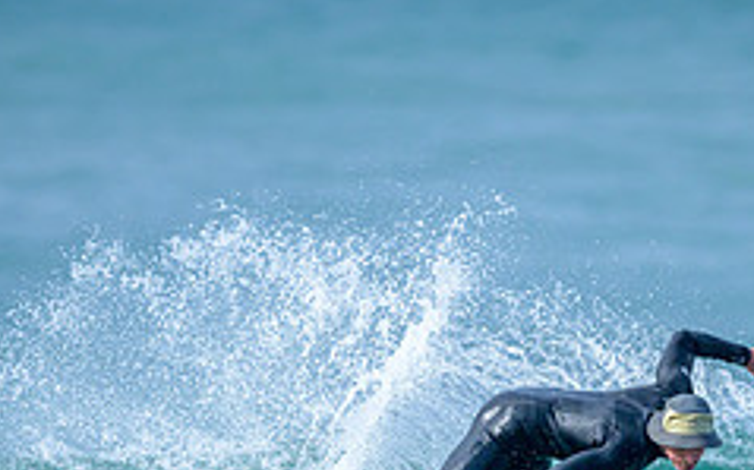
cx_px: 583
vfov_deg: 0.6
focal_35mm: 2046
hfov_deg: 1.0
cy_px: 552
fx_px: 42014
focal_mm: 800
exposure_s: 1/2000
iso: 360
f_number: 6.3
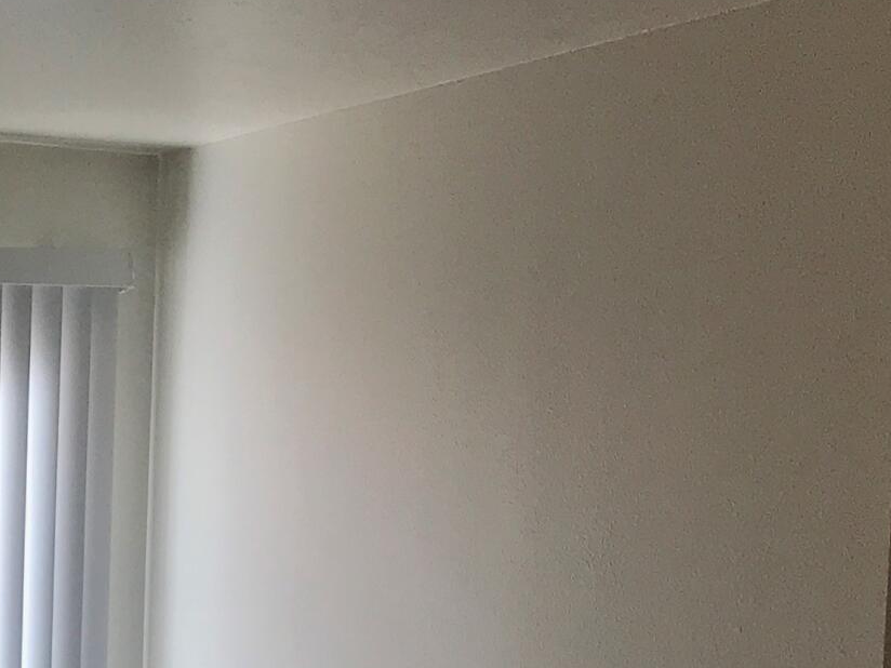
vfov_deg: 14.1
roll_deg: -1.2
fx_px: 2625
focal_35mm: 102
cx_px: -74
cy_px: 786
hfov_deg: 18.6
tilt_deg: -5.7
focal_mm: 3.99
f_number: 1.8
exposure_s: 1/120
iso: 25
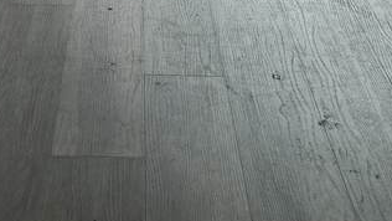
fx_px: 1102
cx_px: 82
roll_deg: +0.1
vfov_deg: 10.5
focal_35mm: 106
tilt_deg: -8.1
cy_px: -217
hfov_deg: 20.0
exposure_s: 1/2232
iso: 100
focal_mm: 6.76
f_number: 1.78
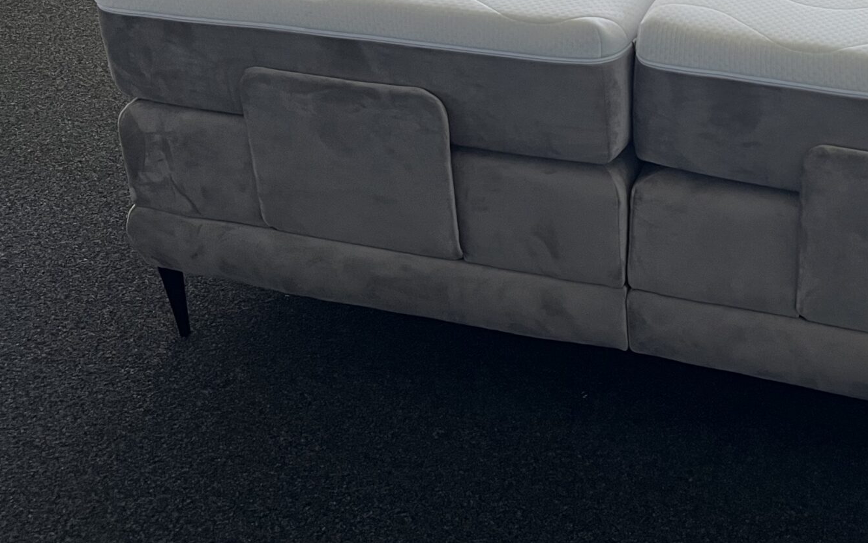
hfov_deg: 36.5
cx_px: 728
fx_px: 1254
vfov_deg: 23.3
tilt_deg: -26.2
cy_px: -14
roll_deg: -0.4
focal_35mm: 53
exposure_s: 1/81
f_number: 1.5
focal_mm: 5.7
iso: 125
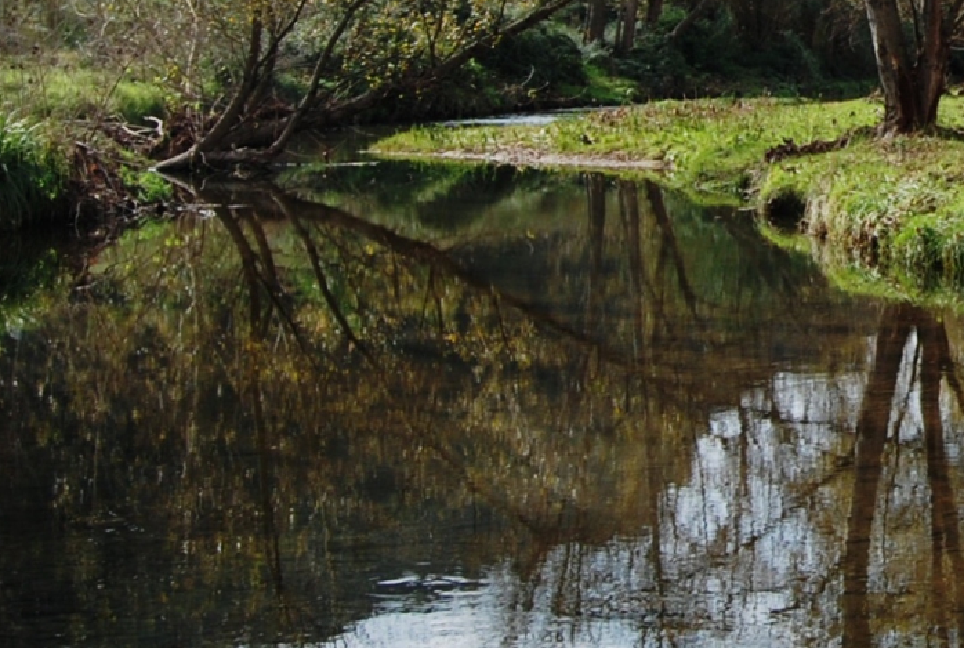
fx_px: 2657
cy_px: -39
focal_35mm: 99
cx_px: 1264
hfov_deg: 19.0
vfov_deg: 13.6
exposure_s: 1/200
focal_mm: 18
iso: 100
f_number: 7.1
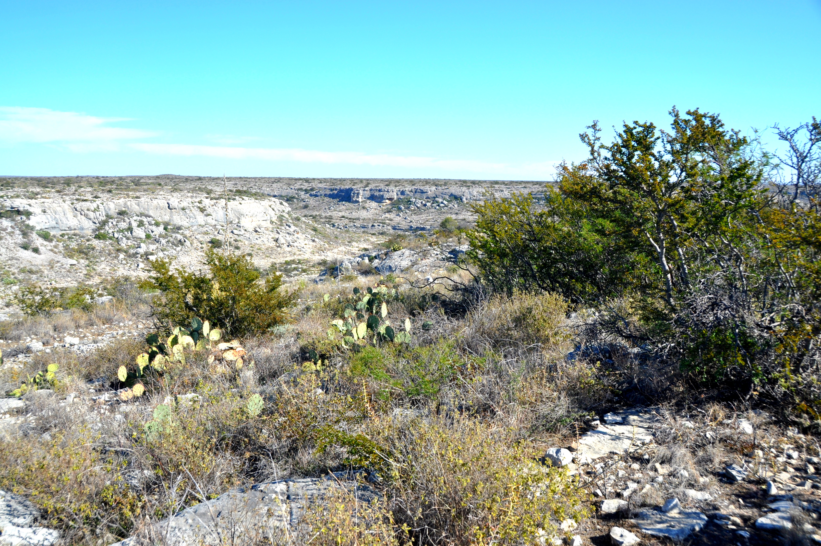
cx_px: 410
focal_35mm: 33
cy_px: 273
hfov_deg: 57.3
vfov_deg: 39.9
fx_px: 752
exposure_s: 1/200
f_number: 7.1
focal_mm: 22
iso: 200
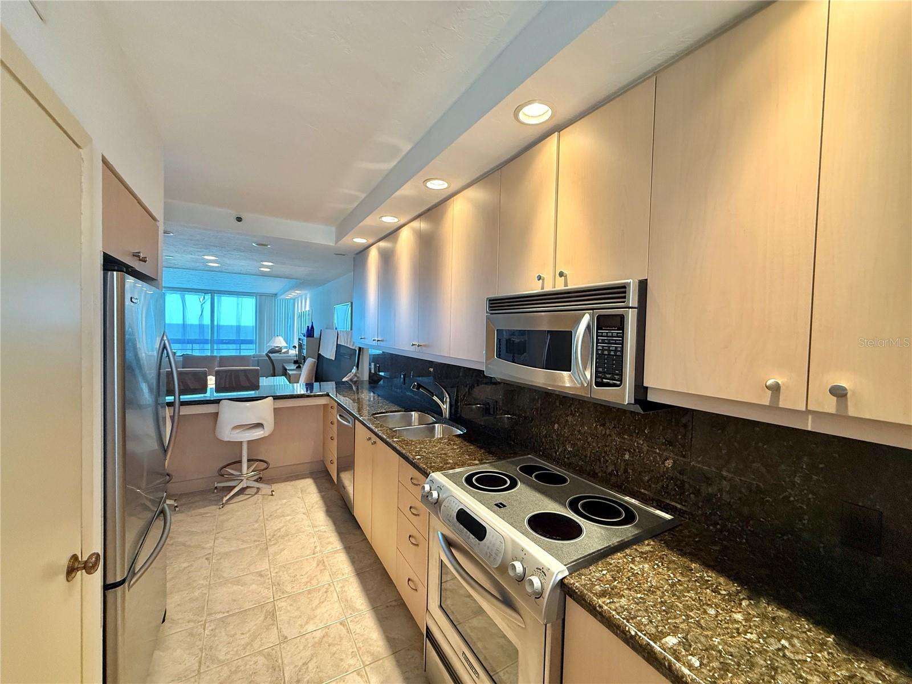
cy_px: 342
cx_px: 456
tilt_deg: -1.5
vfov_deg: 85.7
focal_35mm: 14
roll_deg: -1.3
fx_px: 369
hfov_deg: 102.1
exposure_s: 1/120
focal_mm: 2.22
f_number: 2.2
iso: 250
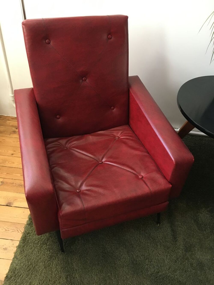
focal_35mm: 29
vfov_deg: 61.7
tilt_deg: -43.9
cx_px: 107
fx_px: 239
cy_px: 142
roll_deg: -7.3
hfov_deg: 48.2
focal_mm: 4.15
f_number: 2.2
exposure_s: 1/33
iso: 250
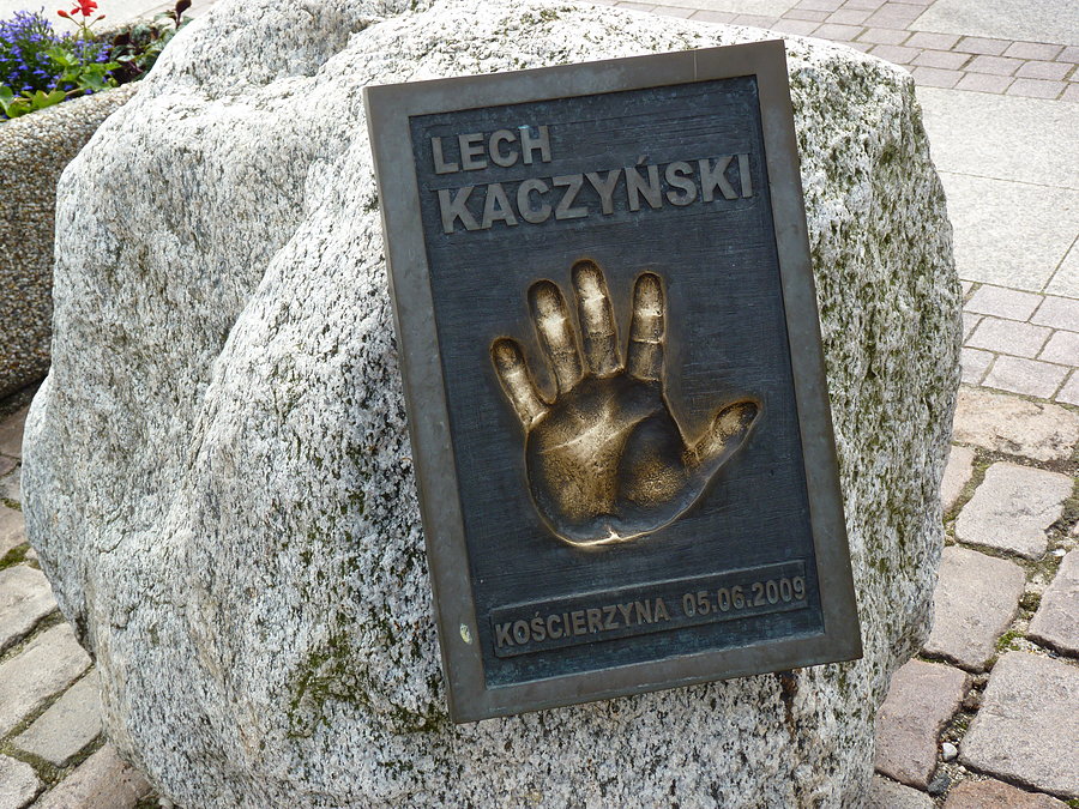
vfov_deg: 28.0
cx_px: 540
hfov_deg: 36.8
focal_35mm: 52
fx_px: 1621
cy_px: 404
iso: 80
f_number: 4
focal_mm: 9.2
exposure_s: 1/200
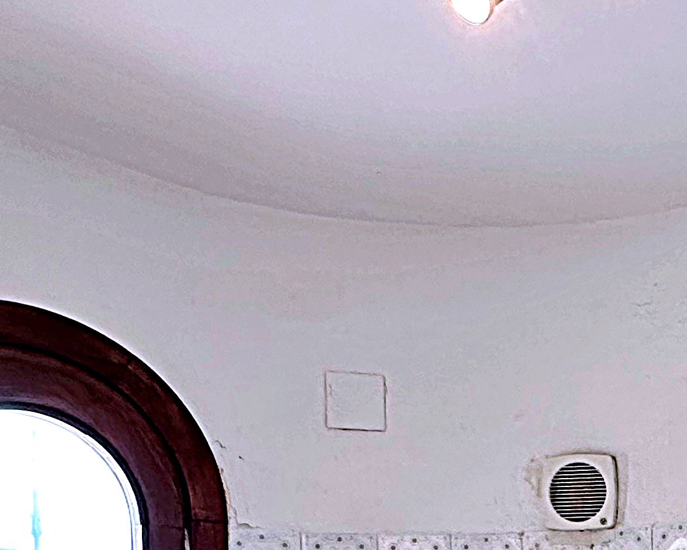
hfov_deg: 32.5
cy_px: 701
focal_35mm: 52
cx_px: 717
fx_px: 1057
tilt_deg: -1.9
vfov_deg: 25.4
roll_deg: +1.2
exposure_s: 1/100
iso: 200
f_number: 2.2
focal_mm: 2.22
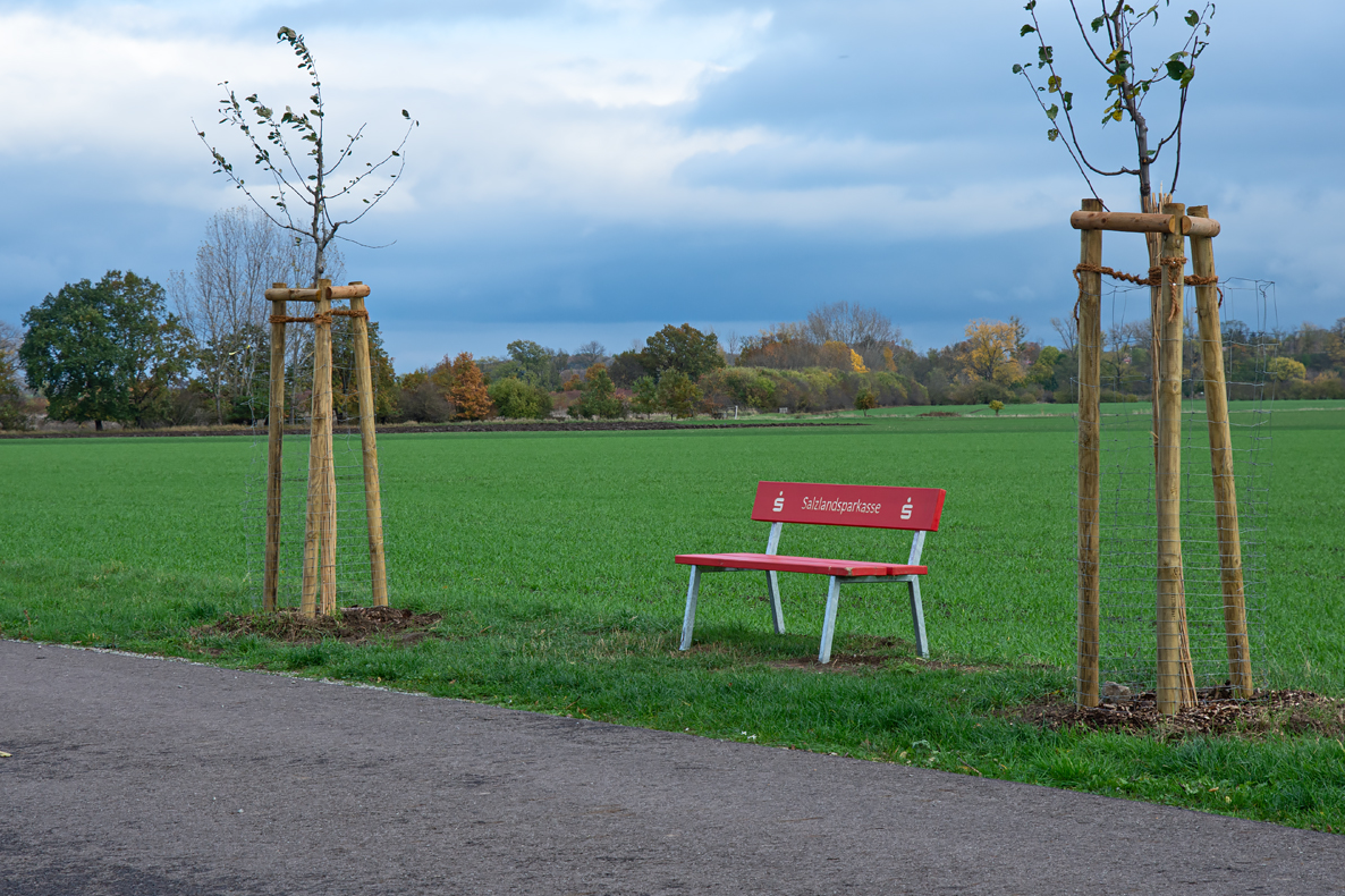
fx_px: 3119
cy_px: 447
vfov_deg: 16.3
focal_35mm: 84
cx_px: 679
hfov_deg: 24.3
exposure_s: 1/320
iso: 200
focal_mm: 55
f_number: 9
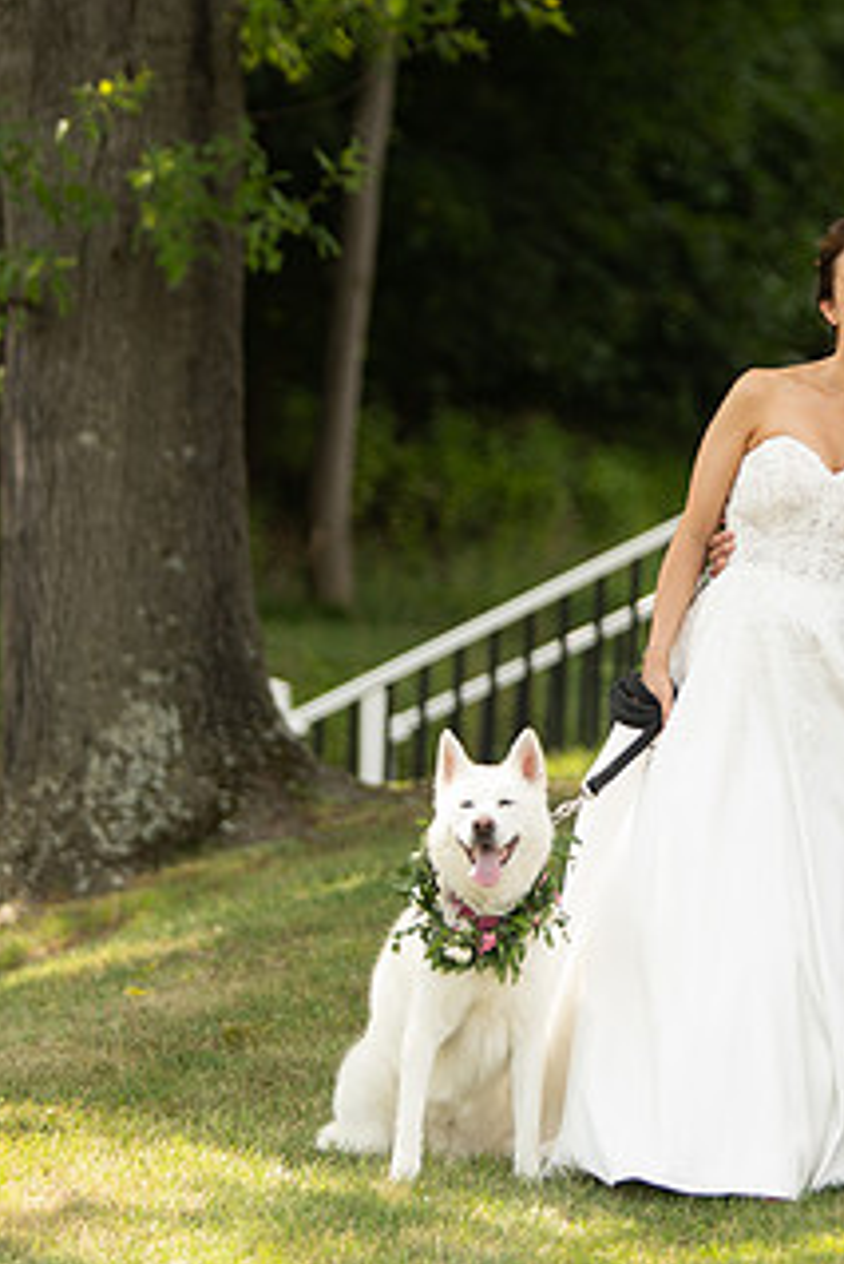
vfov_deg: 9.8
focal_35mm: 209
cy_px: 652
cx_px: 955
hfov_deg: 6.5
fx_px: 7341
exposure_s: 1/500
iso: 125
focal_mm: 115
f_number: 2.8
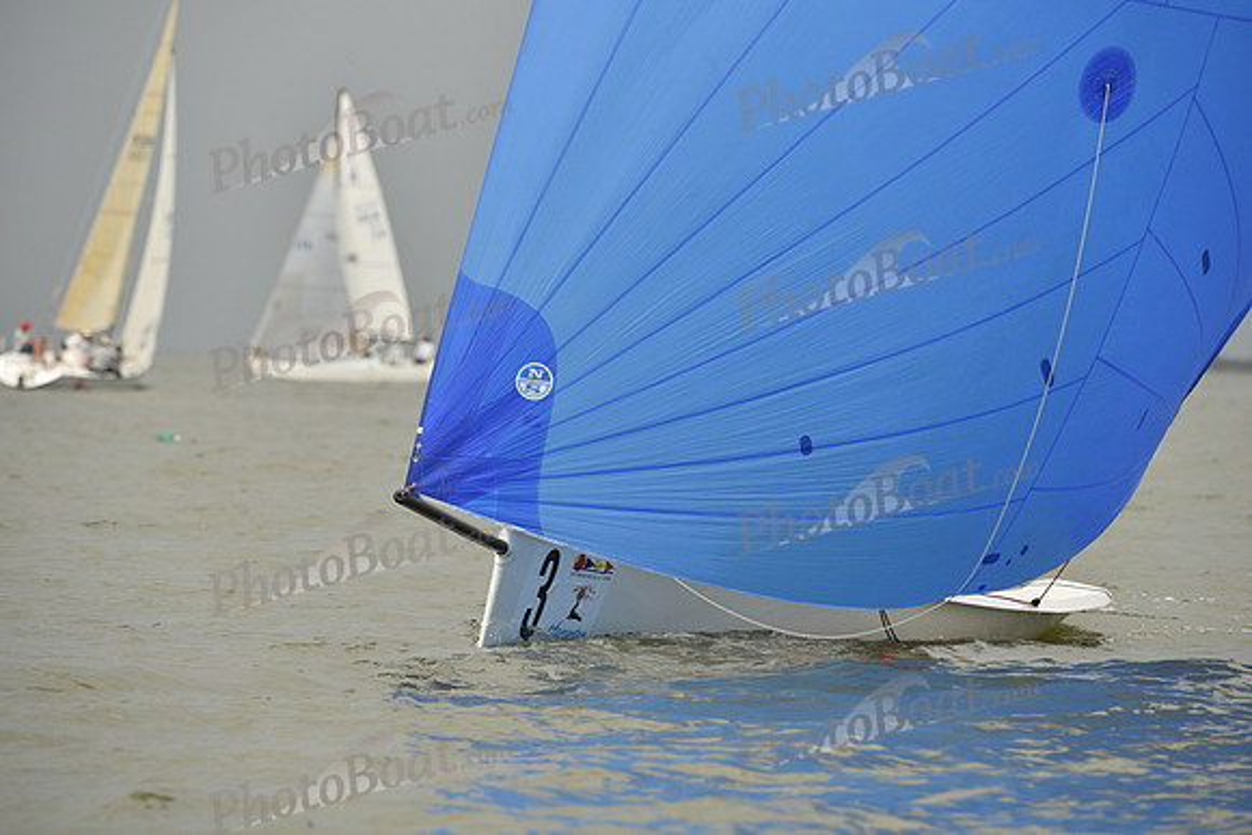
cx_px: 626
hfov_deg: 6.1
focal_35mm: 340
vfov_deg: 4.0
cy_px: 418
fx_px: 11827
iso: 400
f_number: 7.1
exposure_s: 1/1000
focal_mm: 340
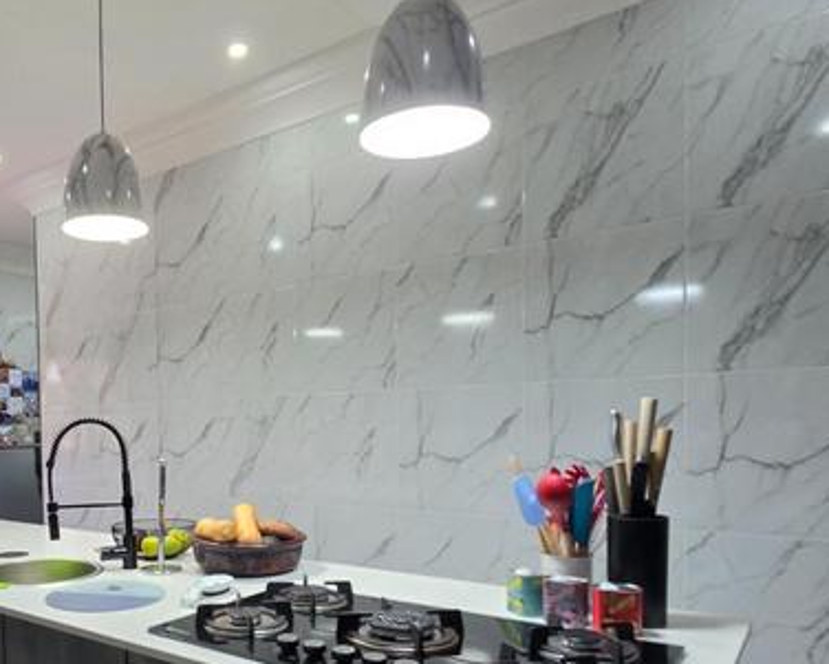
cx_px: 205
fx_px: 663
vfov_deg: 51.8
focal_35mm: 27
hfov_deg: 60.5
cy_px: 461
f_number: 1.9
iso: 160
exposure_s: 1/50
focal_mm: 2.2
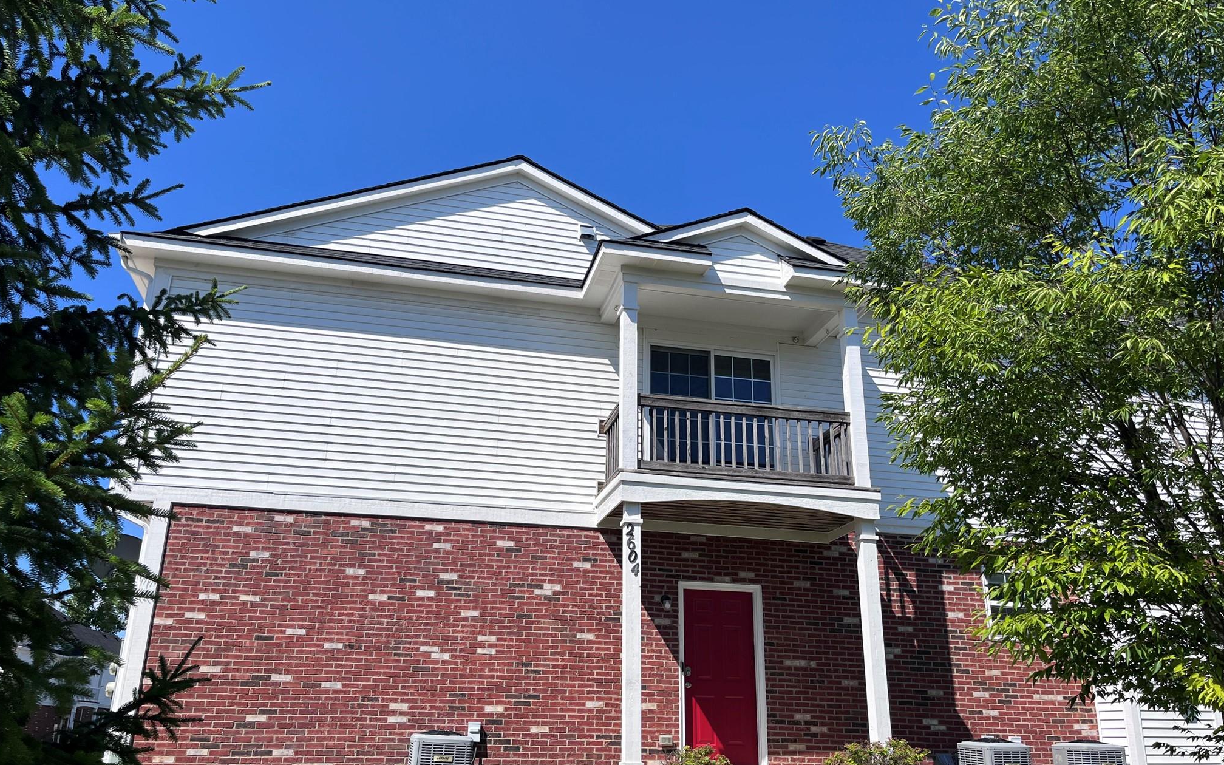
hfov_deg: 66.5
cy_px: 427
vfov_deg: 44.5
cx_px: 605
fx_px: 934
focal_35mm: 28
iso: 50
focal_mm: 5.1
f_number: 1.6
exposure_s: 1/4310
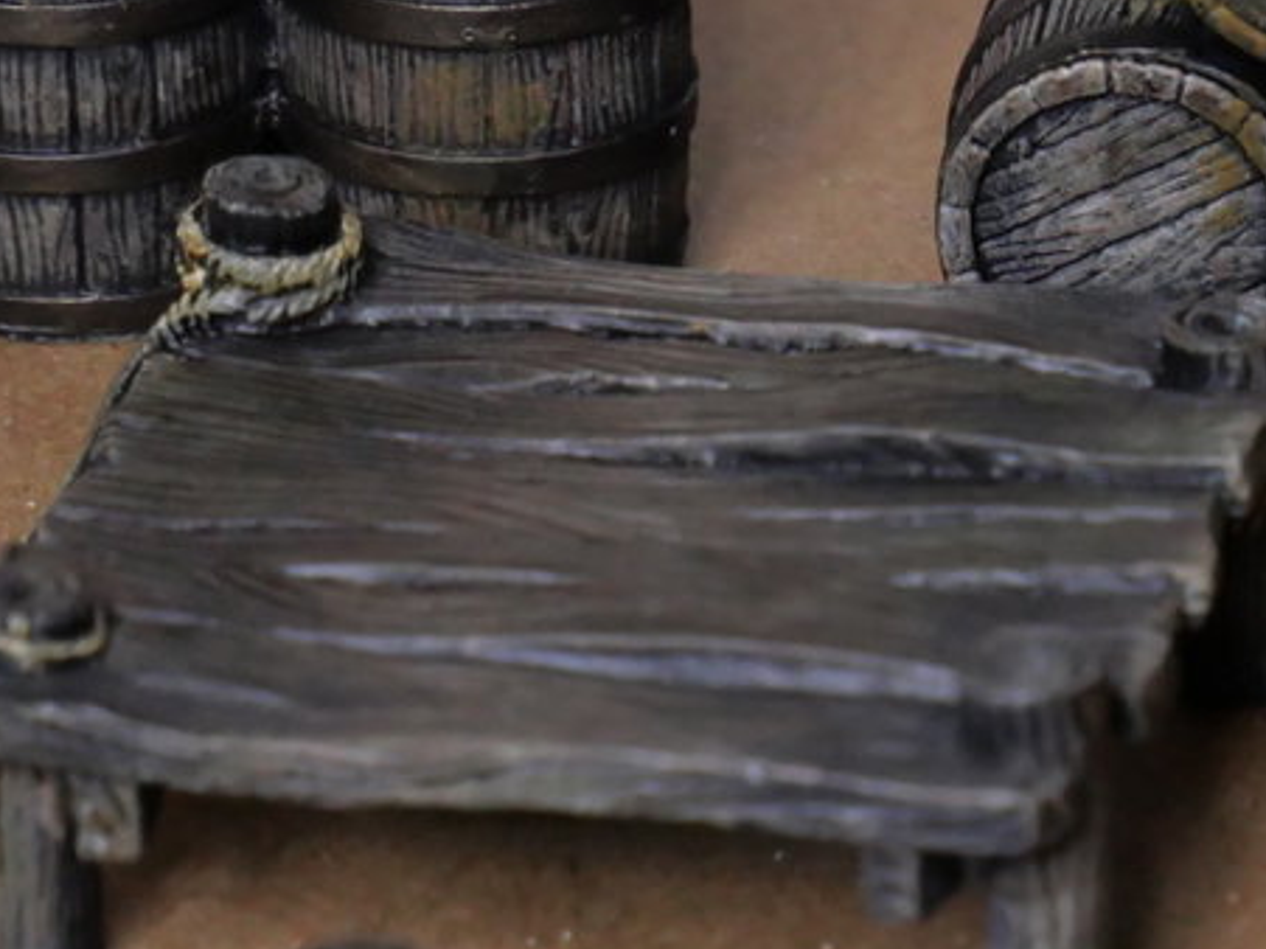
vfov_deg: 4.8
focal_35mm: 312
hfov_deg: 6.3
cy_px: 438
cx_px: 1693
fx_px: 11408
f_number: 6.3
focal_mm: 44
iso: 1600
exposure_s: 1/25
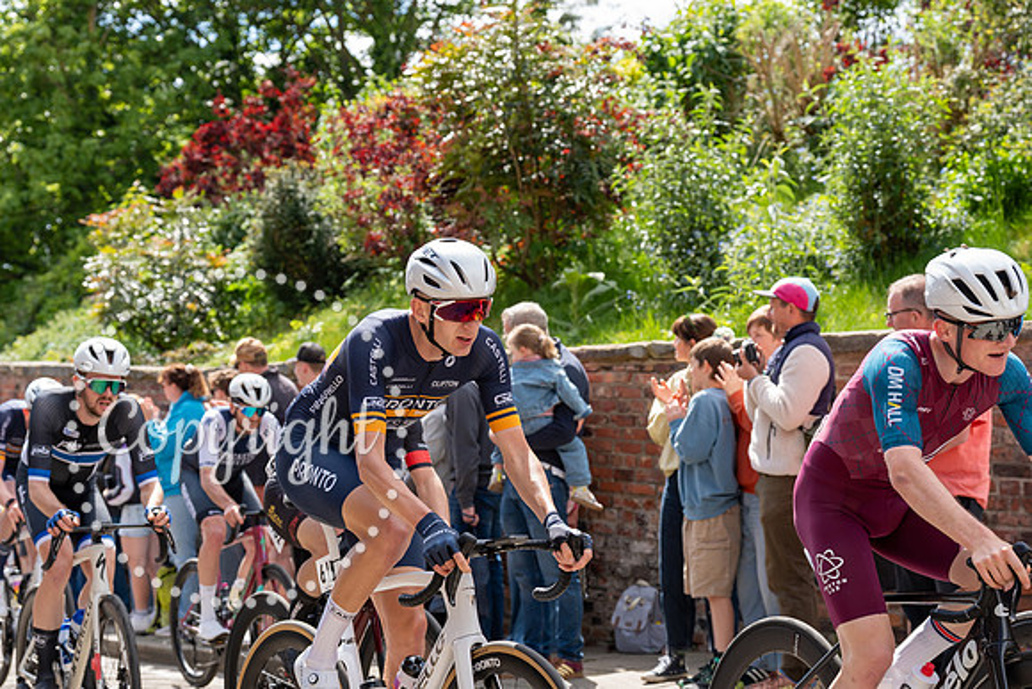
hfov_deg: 28.8
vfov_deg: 19.5
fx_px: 2007
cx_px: 516
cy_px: 344
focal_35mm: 70
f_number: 5
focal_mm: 70
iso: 500
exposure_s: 1/1000
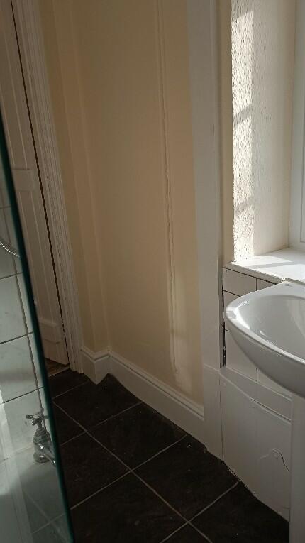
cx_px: 204
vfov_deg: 56.6
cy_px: 272
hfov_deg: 33.4
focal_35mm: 35
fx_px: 503
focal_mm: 5.59
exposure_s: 1/203
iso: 53
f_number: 1.88
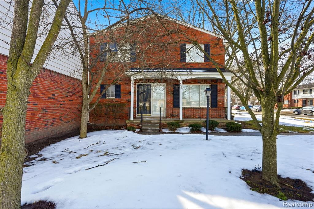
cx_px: 157
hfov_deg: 90.0
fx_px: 157
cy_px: 104
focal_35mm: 18
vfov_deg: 67.3
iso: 250
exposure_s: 1/5000
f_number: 8
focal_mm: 18
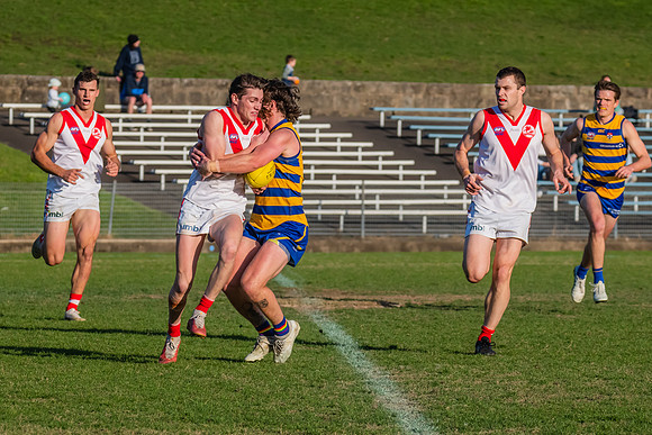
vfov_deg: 3.9
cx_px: 238
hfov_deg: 5.8
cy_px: 233
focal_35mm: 355
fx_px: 6432
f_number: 8
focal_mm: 210
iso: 800
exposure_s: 1/1600
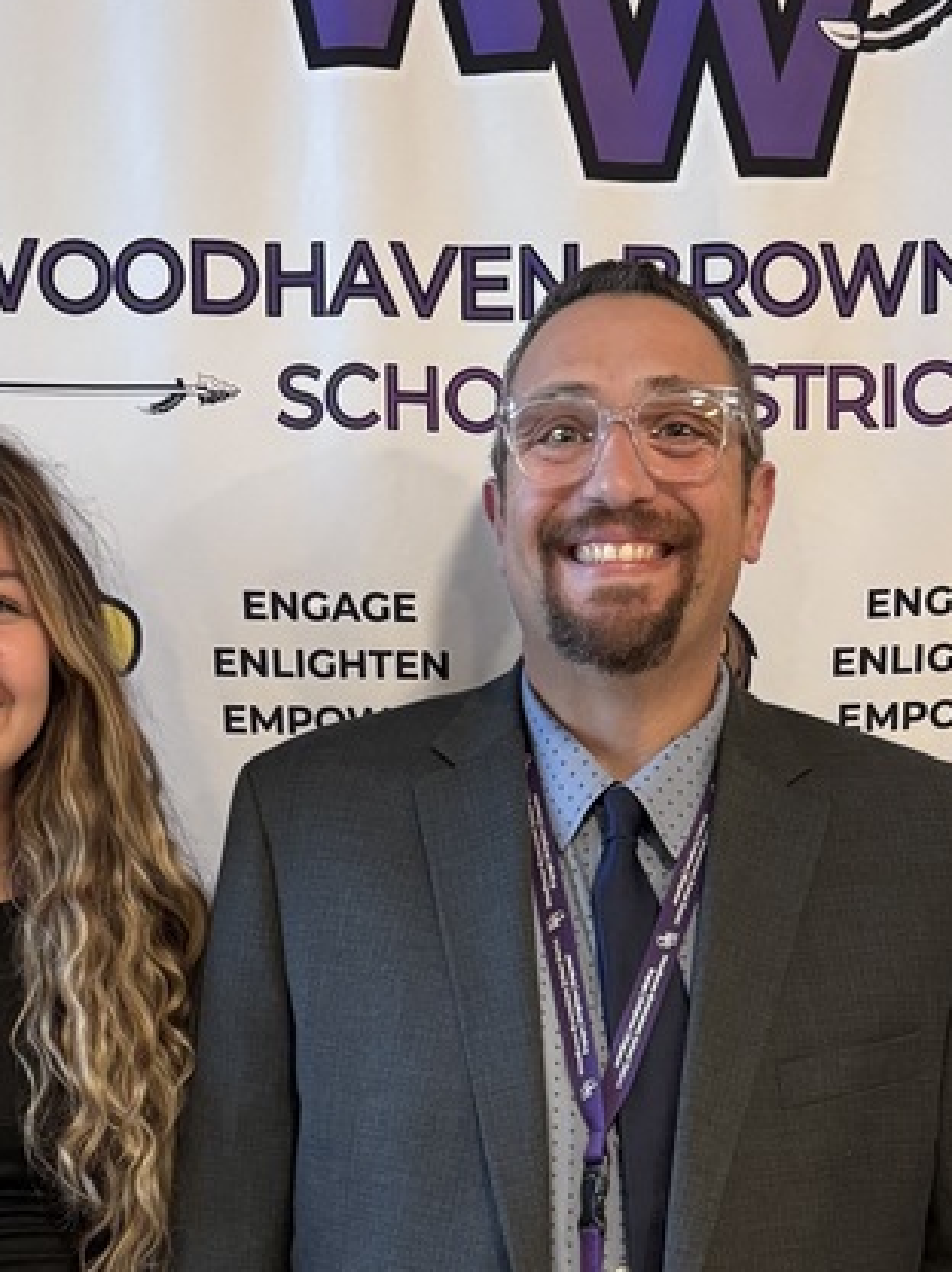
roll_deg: +0.9
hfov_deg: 24.7
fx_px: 2167
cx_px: 555
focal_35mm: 59
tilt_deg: -13.5
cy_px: 1205
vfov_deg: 30.9
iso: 640
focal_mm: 6.76
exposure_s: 1/60
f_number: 1.78
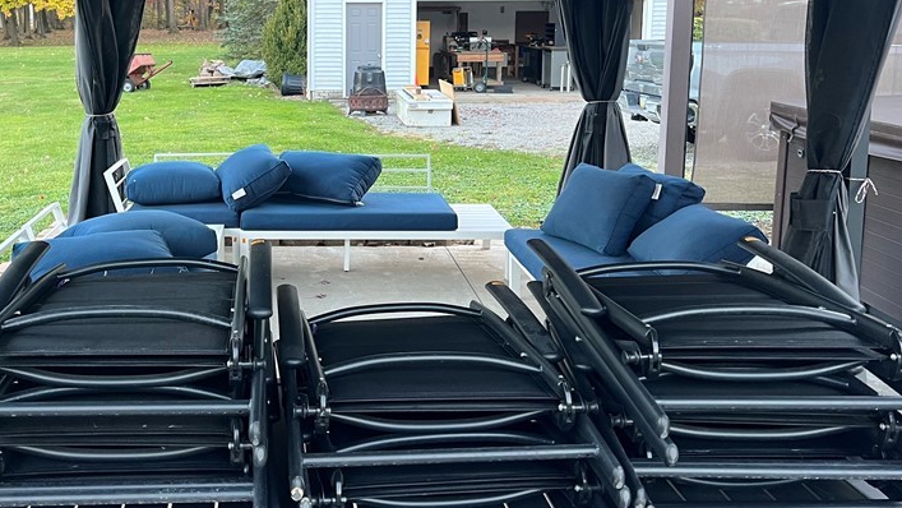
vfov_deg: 28.6
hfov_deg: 48.8
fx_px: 981
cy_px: 129
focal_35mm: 41
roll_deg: +0.2
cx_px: 320
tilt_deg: -8.1
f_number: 1.5
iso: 160
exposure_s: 1/60
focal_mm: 5.7
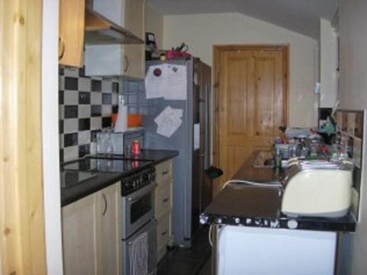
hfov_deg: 49.0
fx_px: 403
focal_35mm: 38
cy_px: 138
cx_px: 184
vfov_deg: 37.7
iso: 79
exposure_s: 1/64
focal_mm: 7.8
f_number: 2.8
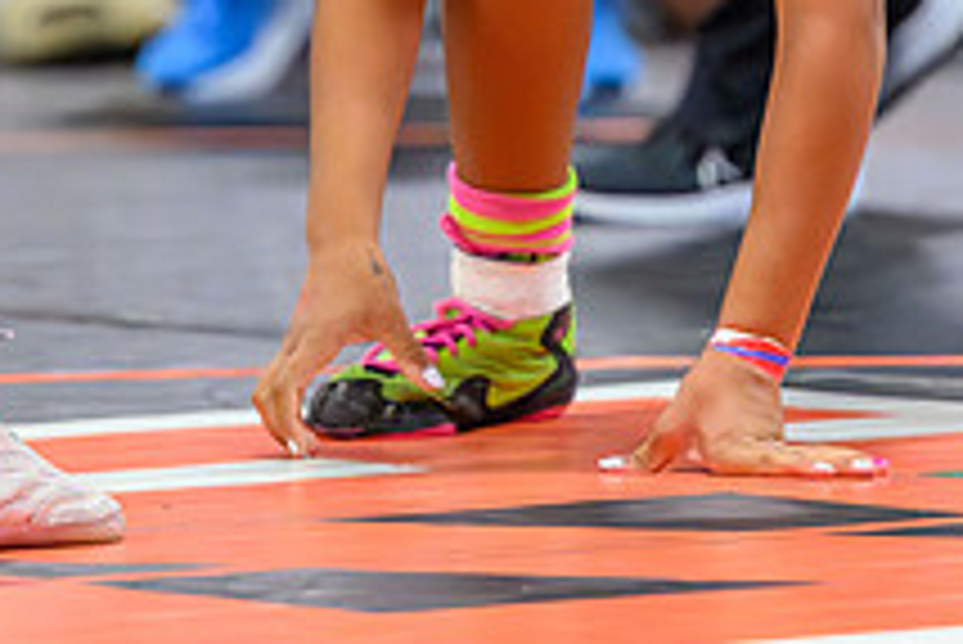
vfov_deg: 2.9
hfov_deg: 4.4
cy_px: -493
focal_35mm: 466
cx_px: 518
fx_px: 12473
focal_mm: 130
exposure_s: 1/640
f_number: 3.2
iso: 20000
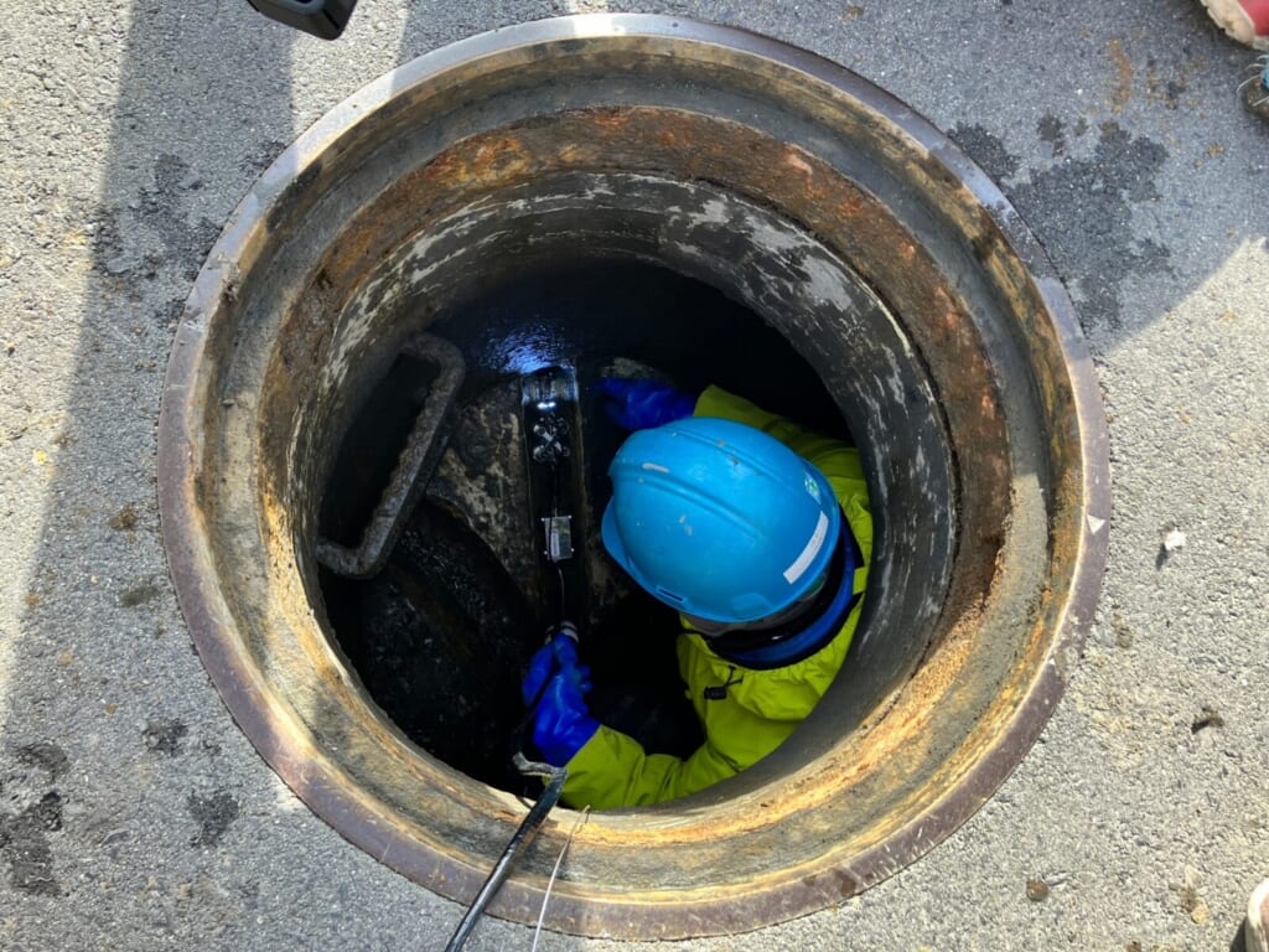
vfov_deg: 49.7
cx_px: 634
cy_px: 476
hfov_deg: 63.4
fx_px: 1026
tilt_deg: -74.7
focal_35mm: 28
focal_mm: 3.99
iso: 32
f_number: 1.8
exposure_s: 1/121
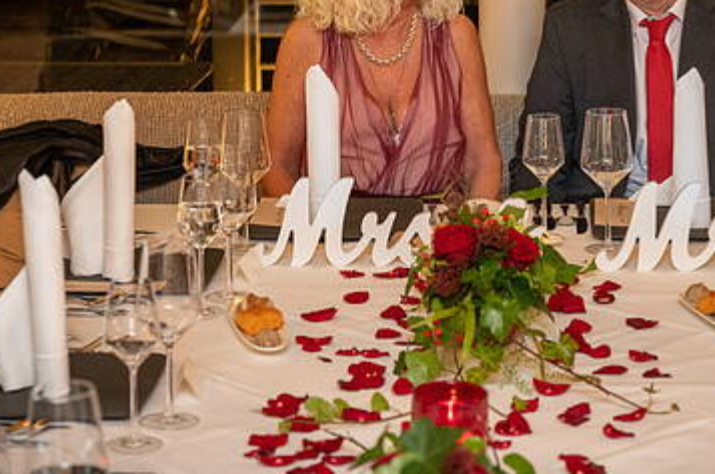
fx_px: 2499
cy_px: 143
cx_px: 397
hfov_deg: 16.3
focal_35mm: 126
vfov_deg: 10.8
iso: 5000
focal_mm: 70
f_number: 4
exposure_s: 1/60
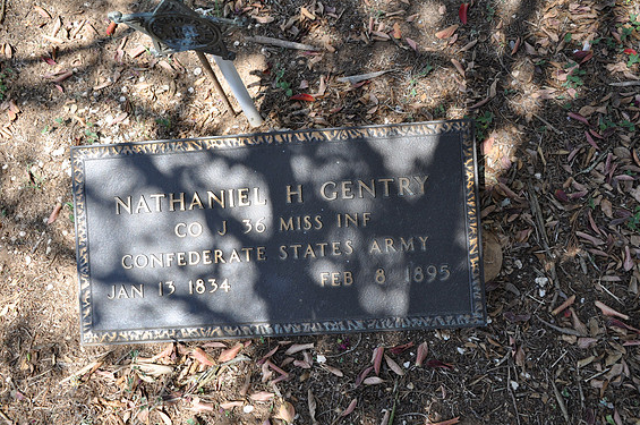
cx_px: 324
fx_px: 710
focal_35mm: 40
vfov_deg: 33.3
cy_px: 210
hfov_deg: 48.5
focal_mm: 26
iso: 200
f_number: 9
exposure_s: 1/80
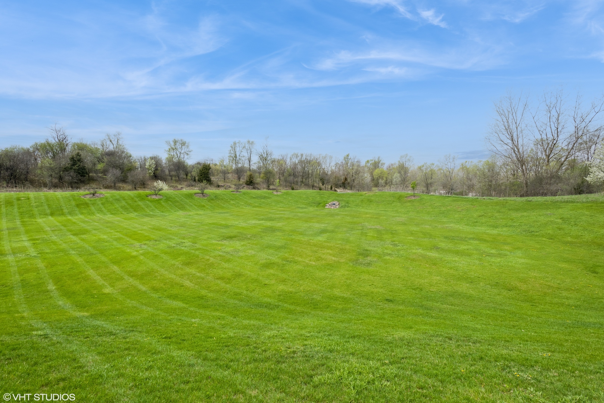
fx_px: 285
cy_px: 202
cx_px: 302
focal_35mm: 17
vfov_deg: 70.5
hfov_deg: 93.3
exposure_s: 1/800
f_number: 8
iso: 400
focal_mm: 17
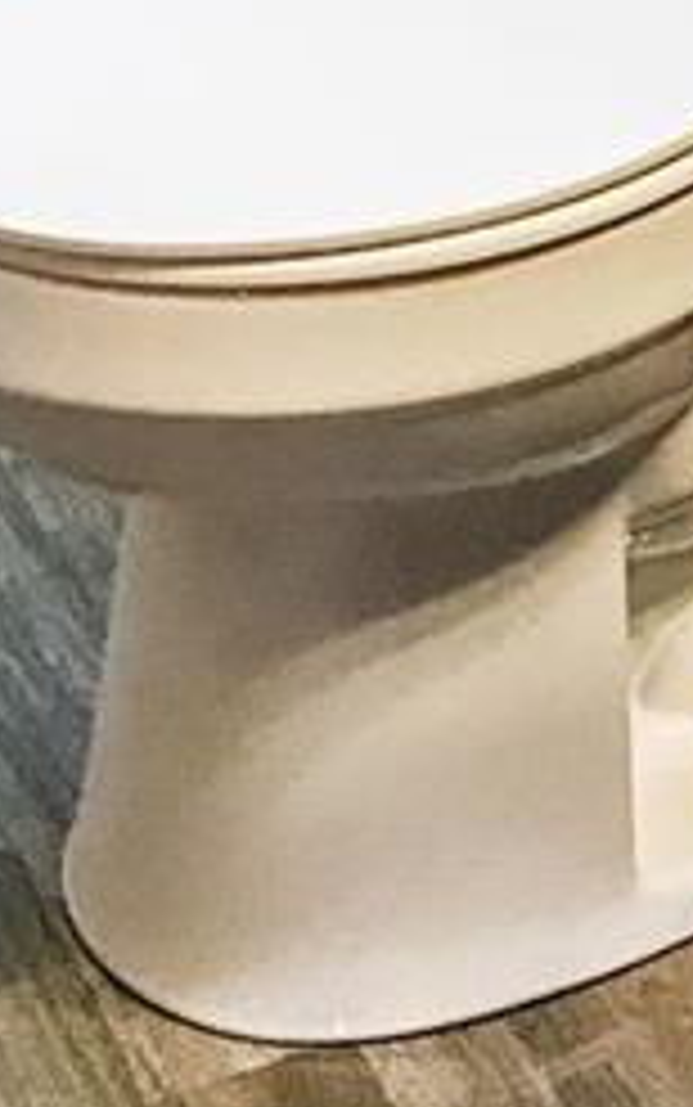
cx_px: 549
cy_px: -1305
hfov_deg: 9.0
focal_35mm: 145
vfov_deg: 12.3
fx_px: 4377
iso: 20
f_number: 1.8
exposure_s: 1/40
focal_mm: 3.99
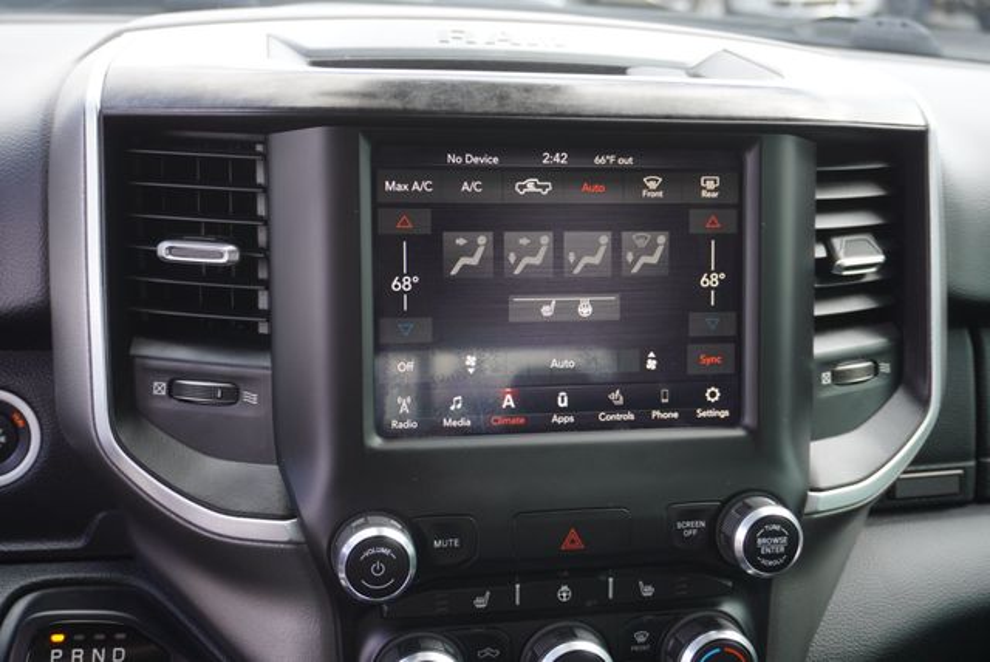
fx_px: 1073
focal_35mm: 39
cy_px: 331
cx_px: 495
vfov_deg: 34.3
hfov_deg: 49.5
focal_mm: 26
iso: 125
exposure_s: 1/60
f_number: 4.5
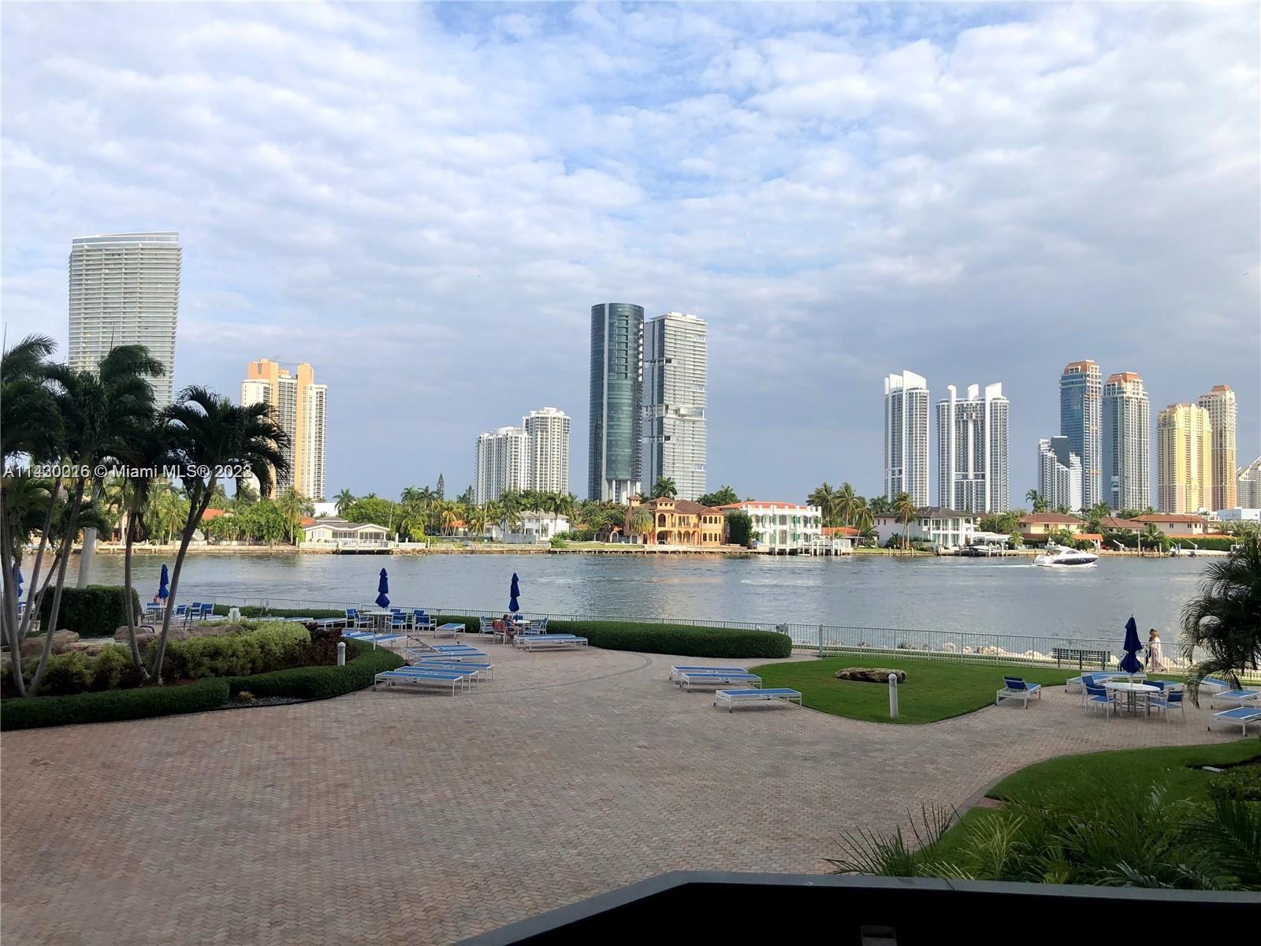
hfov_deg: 63.4
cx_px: 630
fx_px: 1020
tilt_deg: +2.7
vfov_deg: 49.7
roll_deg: -1.0
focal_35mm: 28
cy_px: 473
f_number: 1.8
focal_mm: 3.99
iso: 20
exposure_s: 1/2000
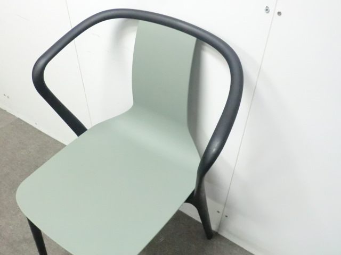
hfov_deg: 56.8
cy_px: 128
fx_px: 315
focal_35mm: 32
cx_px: 170
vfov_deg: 44.2
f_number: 3.5
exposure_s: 1/30
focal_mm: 5.8
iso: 800
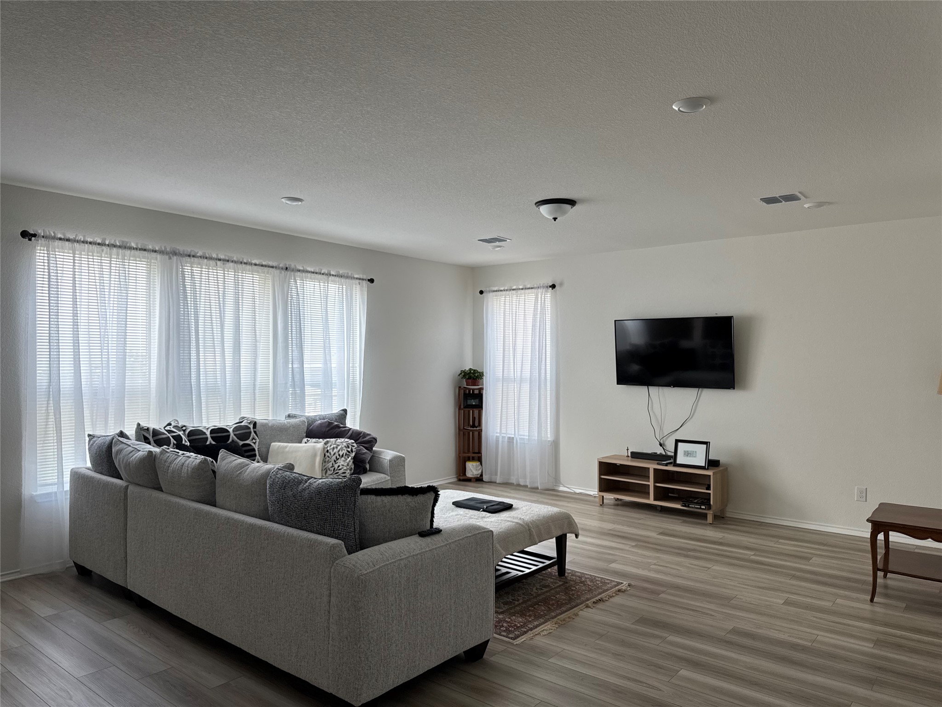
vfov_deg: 56.8
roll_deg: -0.3
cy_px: 354
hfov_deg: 71.6
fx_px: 653
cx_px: 471
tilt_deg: -0.7
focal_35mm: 24
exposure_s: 1/120
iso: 100
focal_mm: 6.76
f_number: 1.78
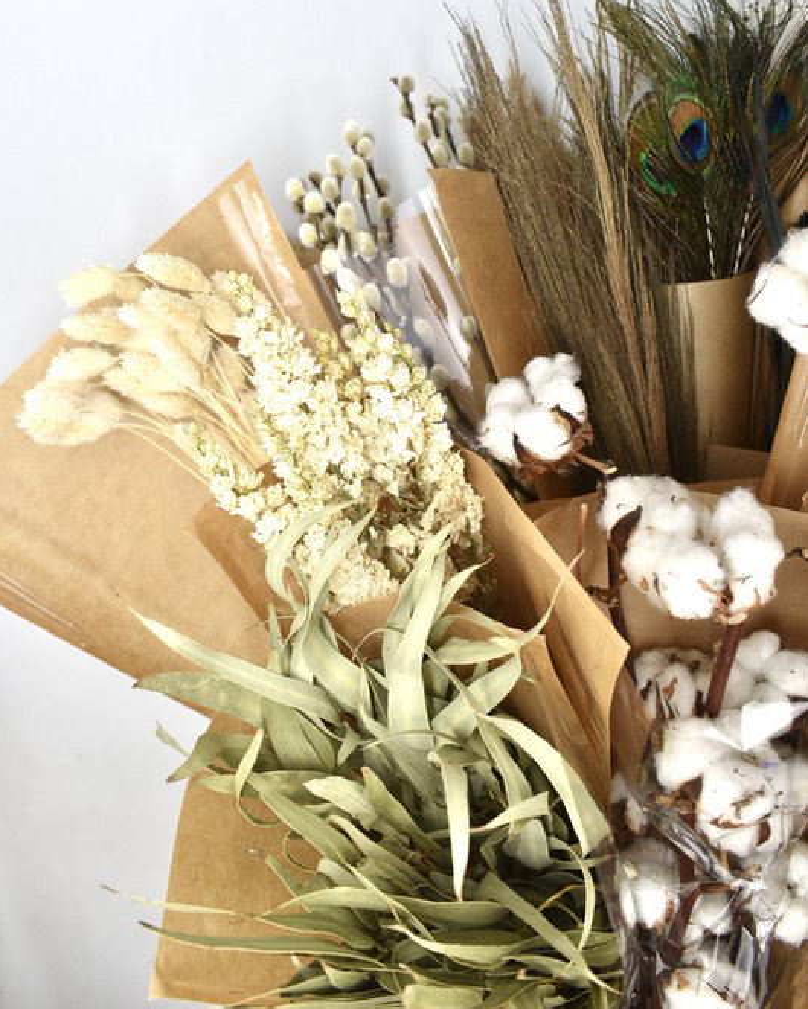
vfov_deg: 52.5
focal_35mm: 34
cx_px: 403
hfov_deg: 43.4
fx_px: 1016
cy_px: 401
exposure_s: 1/80
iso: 100
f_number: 4.5
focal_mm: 20
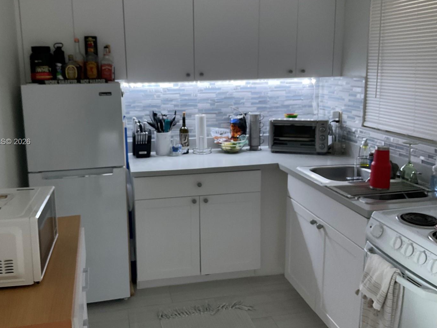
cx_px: 187
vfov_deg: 41.7
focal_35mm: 34
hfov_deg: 53.8
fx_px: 429
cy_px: 142
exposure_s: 1/60
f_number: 1.8
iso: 32
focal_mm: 3
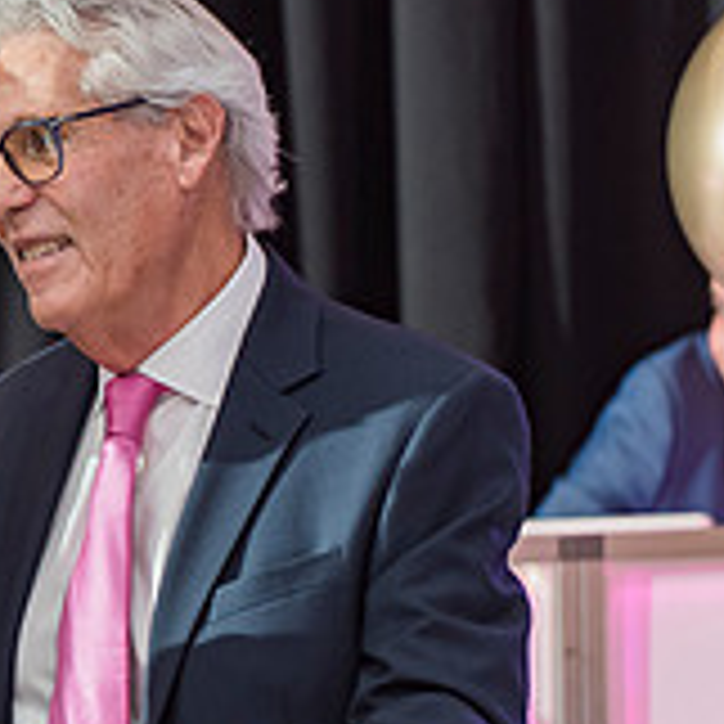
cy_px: 251
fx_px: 10151
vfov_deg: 4.1
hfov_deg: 4.1
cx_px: -388
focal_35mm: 429
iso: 1000
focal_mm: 135
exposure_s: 1/100
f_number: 4
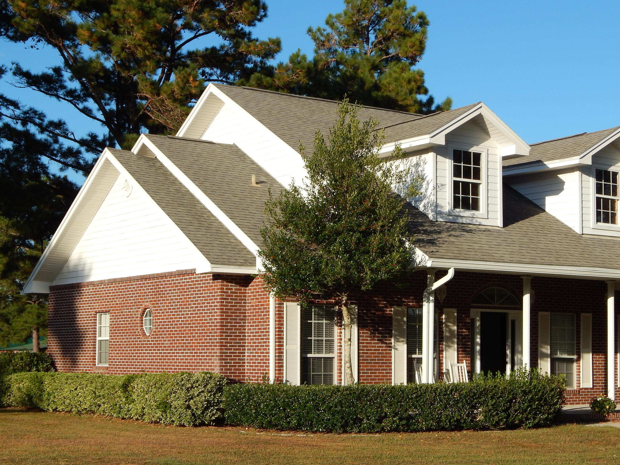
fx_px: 1182
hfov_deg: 29.3
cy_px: 278
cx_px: 356
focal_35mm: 66
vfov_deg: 22.2
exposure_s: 1/1250
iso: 125
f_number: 3.8
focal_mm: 9.7
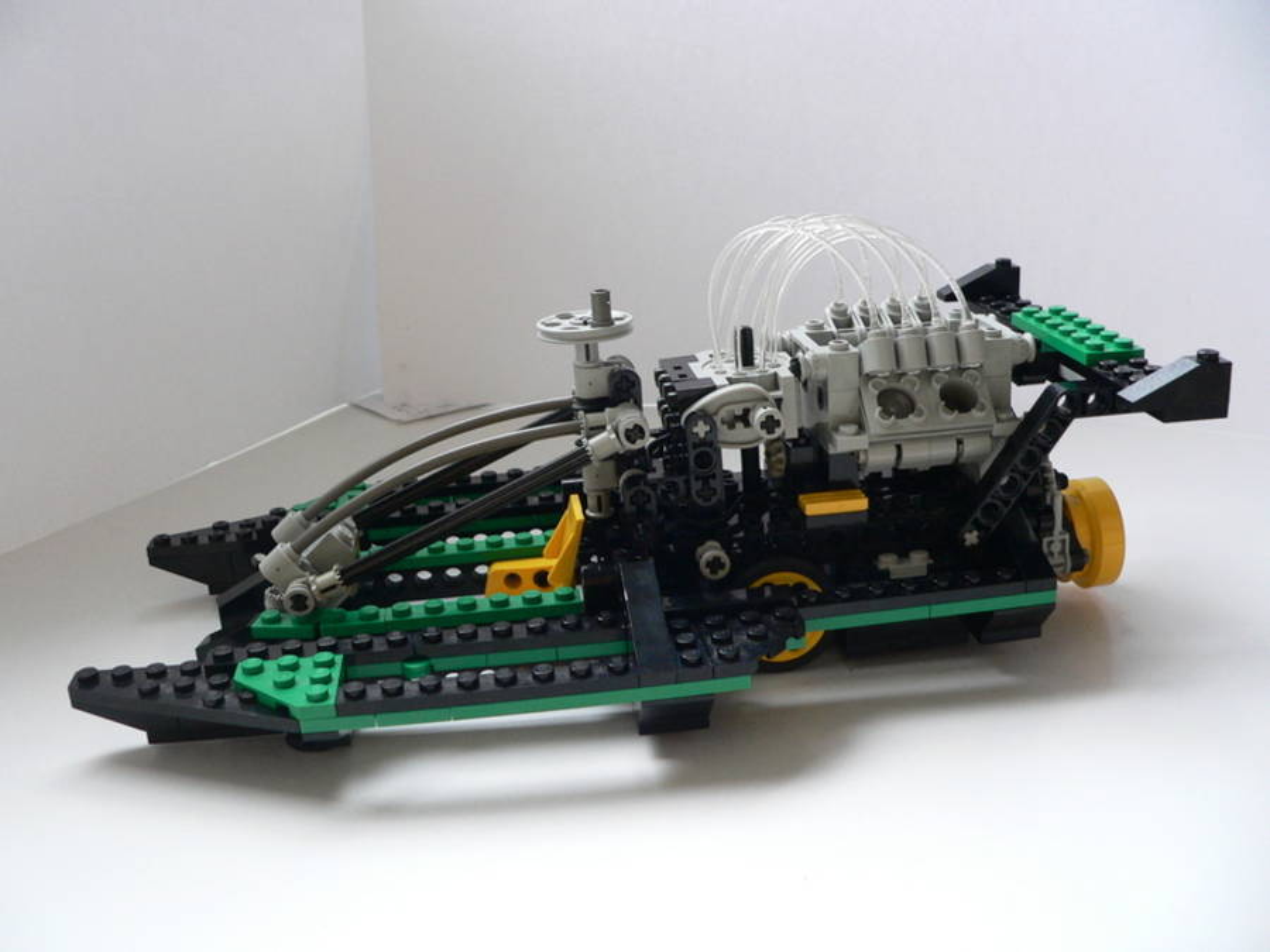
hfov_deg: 51.4
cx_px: 635
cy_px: 476
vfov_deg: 39.7
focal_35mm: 36
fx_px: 1321
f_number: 2.8
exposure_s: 1/30
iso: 200
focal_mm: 6
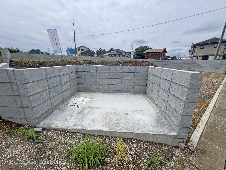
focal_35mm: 13
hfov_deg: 106.2
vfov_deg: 89.9
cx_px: 113
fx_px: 85
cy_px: 85
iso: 32
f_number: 1.8
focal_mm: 1.57
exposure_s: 1/2660
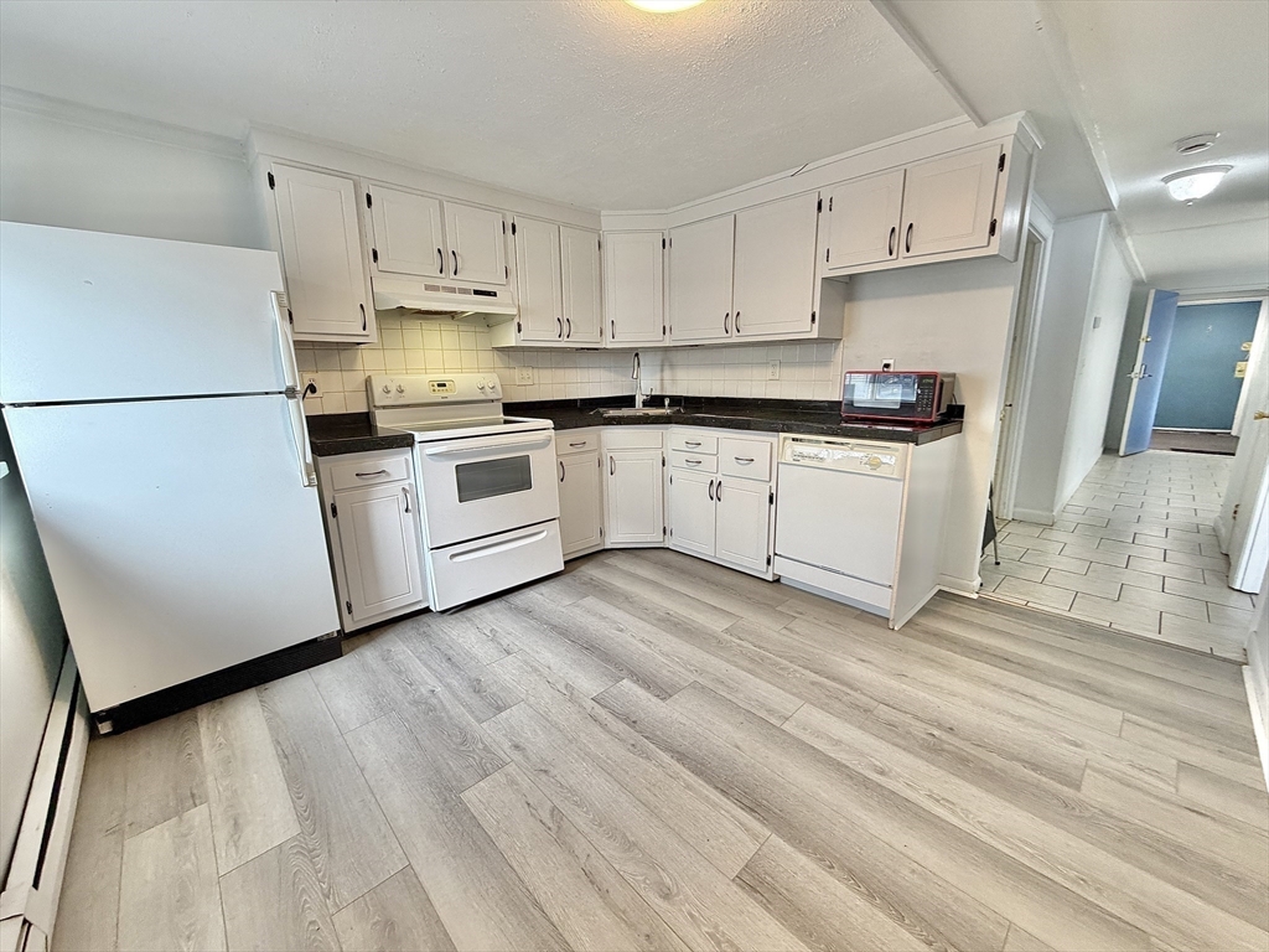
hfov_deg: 102.1
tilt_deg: -11.6
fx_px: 513
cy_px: 476
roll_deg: +2.1
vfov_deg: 85.7
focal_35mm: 14
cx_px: 634
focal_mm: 2.22
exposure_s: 1/60
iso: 200
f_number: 2.2
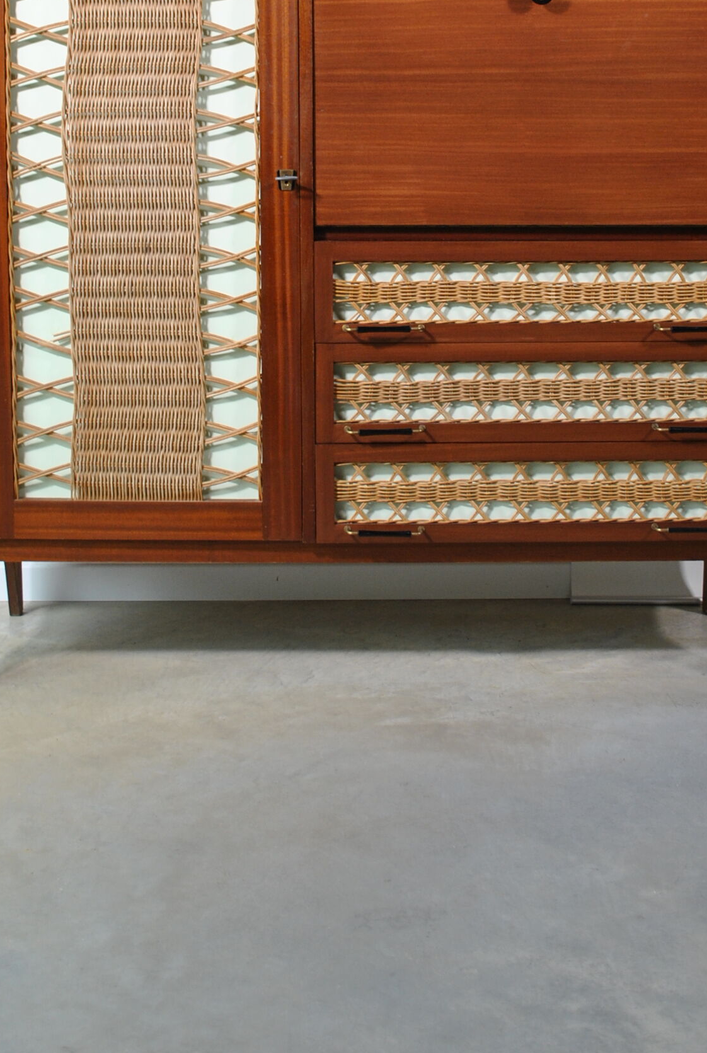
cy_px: 203
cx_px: 371
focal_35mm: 52
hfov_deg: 26.1
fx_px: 1524
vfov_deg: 36.7
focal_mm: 20
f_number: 5
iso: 200
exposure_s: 1/20
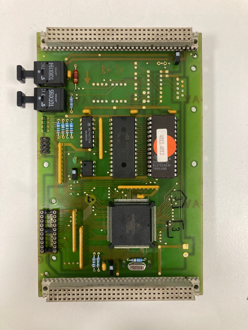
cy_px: 165
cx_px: 124
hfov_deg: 49.7
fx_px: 267
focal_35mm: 28
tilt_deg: -89.9
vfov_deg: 63.4
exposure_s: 1/50
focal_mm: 3.99
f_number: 1.8
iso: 125
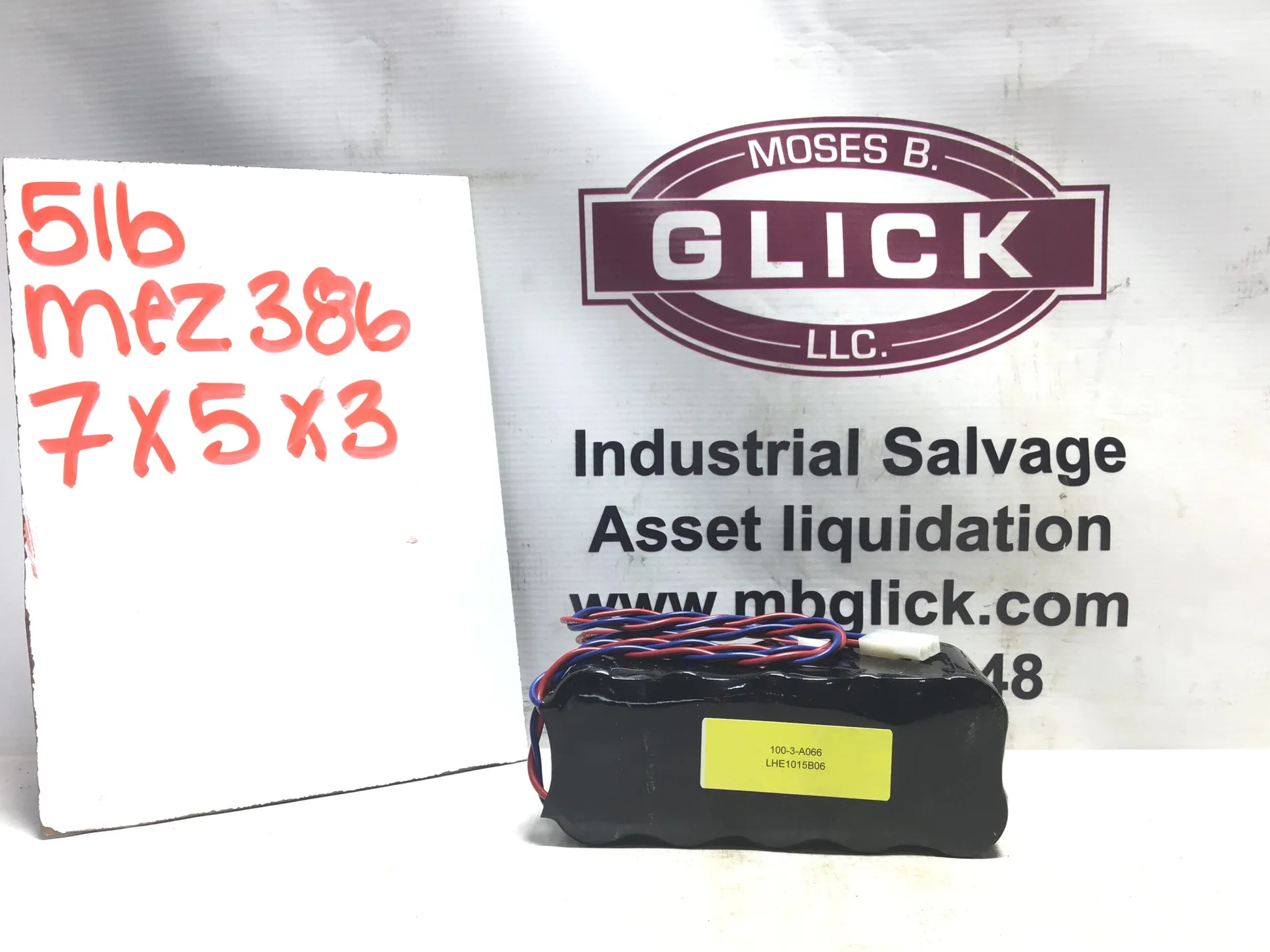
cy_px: 491
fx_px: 1174
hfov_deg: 56.8
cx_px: 636
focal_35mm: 32
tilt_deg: -4.3
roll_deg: +0.0
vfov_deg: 44.1
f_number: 2.4
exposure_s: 1/60
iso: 32
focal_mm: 3.3
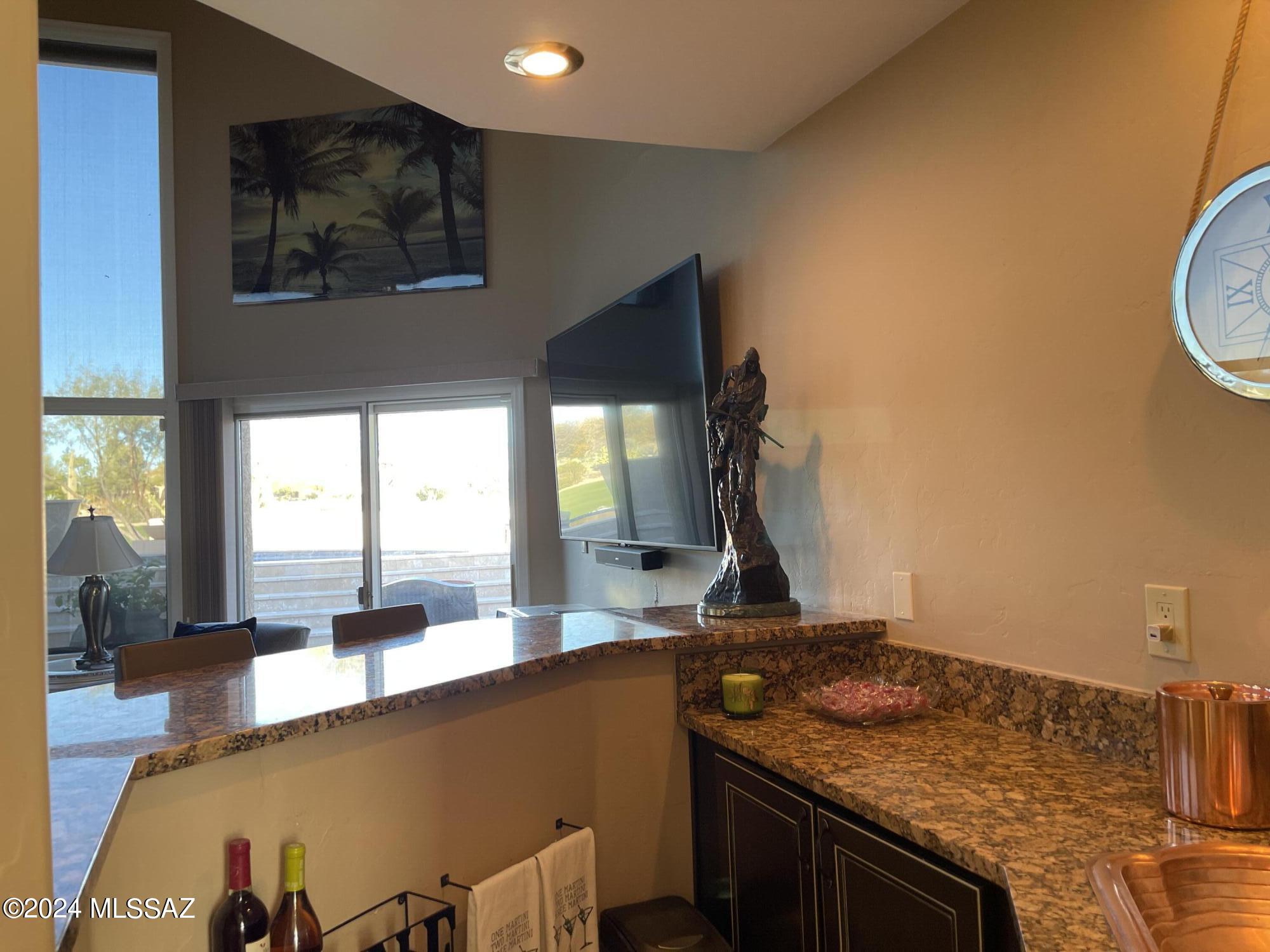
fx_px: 917
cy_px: 476
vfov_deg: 54.9
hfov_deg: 69.4
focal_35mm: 25
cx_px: 635
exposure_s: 1/60
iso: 80
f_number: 1.6
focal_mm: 5.1
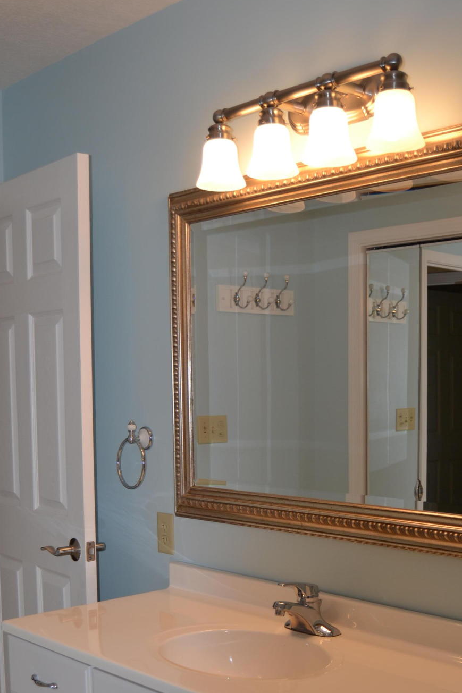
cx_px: 282
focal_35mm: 46
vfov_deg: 41.4
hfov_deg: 29.1
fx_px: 886
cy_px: 524
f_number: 4
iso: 140
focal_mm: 20
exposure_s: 1/125
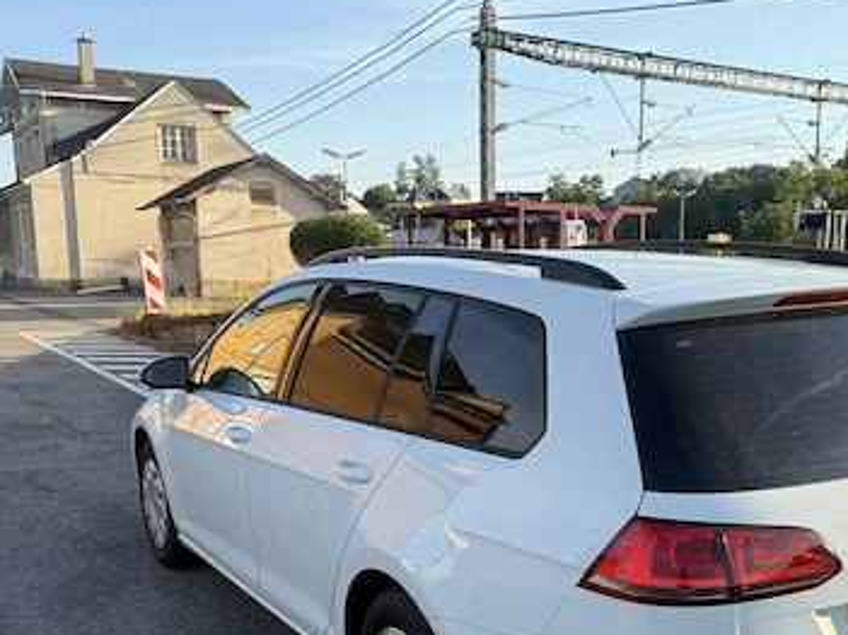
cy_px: 473
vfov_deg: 34.4
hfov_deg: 45.2
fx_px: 1004
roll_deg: +0.6
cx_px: 551
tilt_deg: -8.7
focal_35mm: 41
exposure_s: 1/1855
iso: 80
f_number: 1.78
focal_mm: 6.76
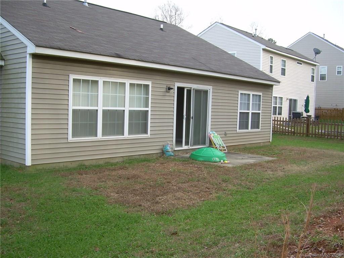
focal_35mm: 38
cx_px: 172
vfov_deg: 37.7
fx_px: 378
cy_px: 129
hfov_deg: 49.0
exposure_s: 1/136
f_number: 2.8
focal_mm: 6.3
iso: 50
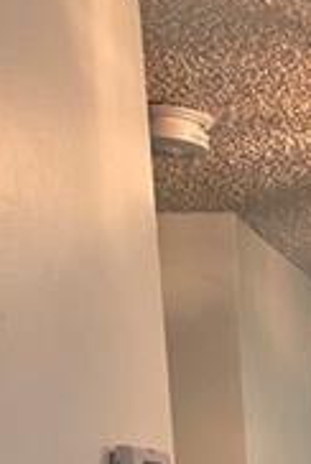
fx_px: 1149
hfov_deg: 13.8
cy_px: 821
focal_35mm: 89
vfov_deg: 18.3
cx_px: 553
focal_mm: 2.2
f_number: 1.9
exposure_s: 1/120
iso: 160
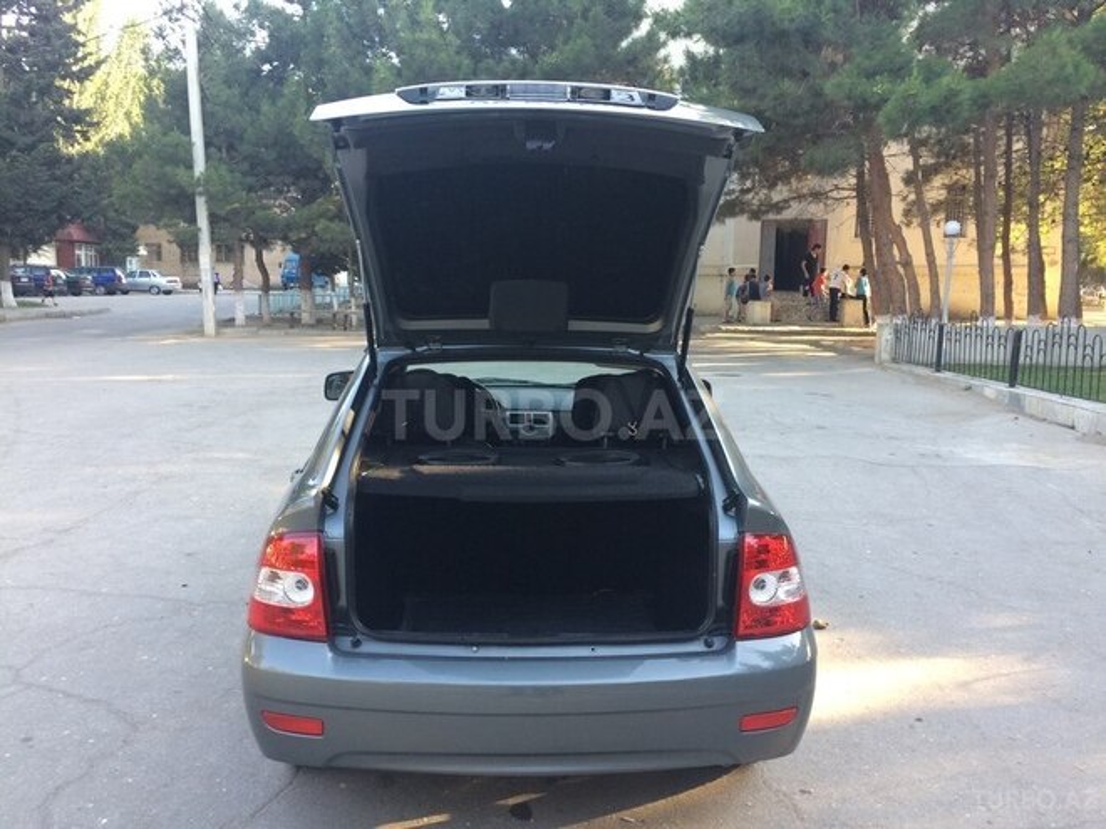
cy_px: 414
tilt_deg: -7.8
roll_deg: -1.3
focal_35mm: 29
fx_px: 927
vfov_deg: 48.2
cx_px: 553
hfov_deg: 61.7
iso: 64
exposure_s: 1/100
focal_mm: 4.15
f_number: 2.2
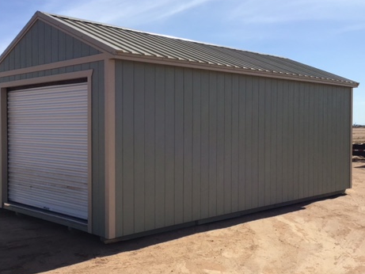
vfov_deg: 33.6
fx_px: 454
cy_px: 140
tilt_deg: -3.2
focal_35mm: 43
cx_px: 150
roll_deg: -0.9
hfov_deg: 43.7
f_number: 2.4
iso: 25
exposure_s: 1/1988
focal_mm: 3.3
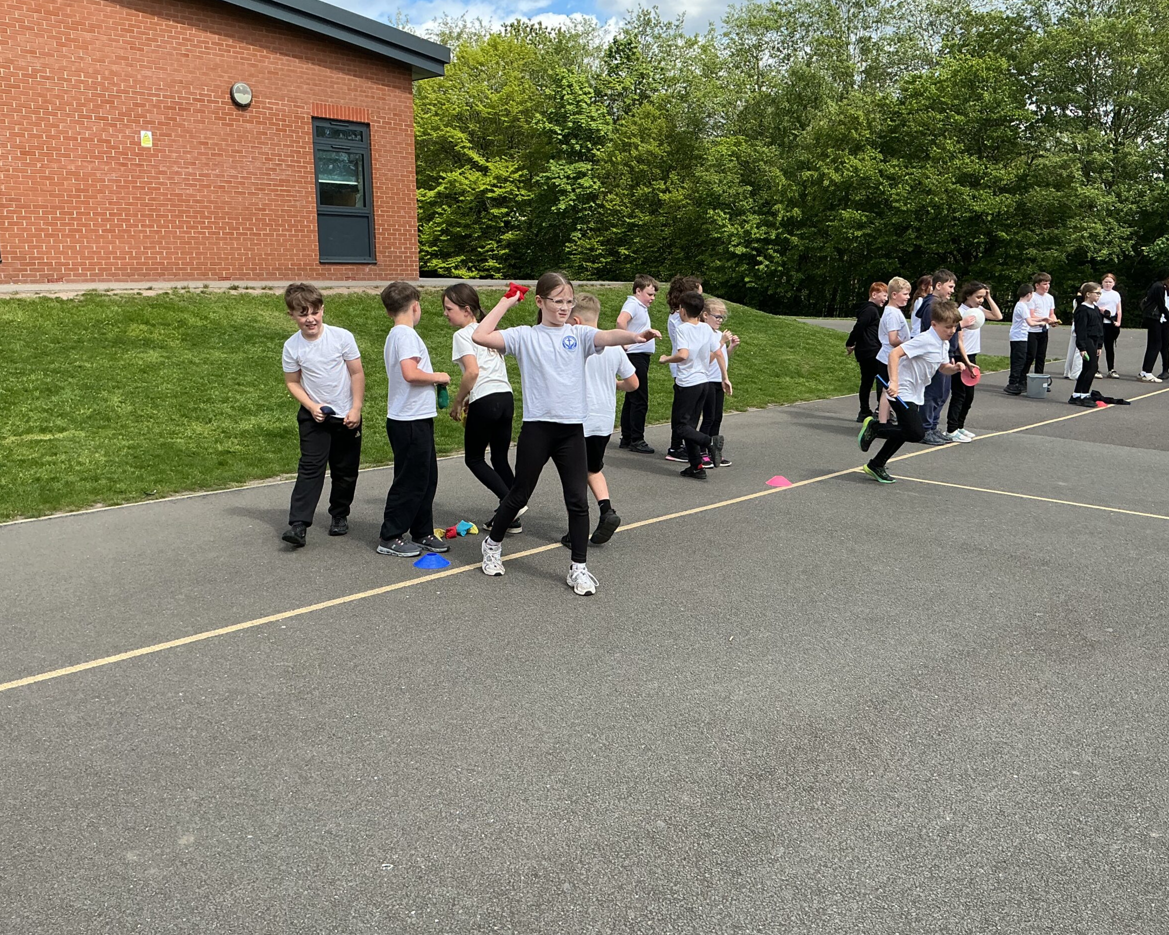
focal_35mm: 31
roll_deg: -0.6
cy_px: 478
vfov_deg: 47.1
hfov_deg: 57.2
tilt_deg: -13.4
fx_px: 1072
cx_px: 598
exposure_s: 1/1098
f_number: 1.8
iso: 25
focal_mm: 3
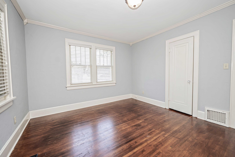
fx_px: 91
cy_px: 78
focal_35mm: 14
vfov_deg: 81.1
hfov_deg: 104.3
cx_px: 118
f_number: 3.2
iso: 200
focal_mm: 14
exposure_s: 1/100
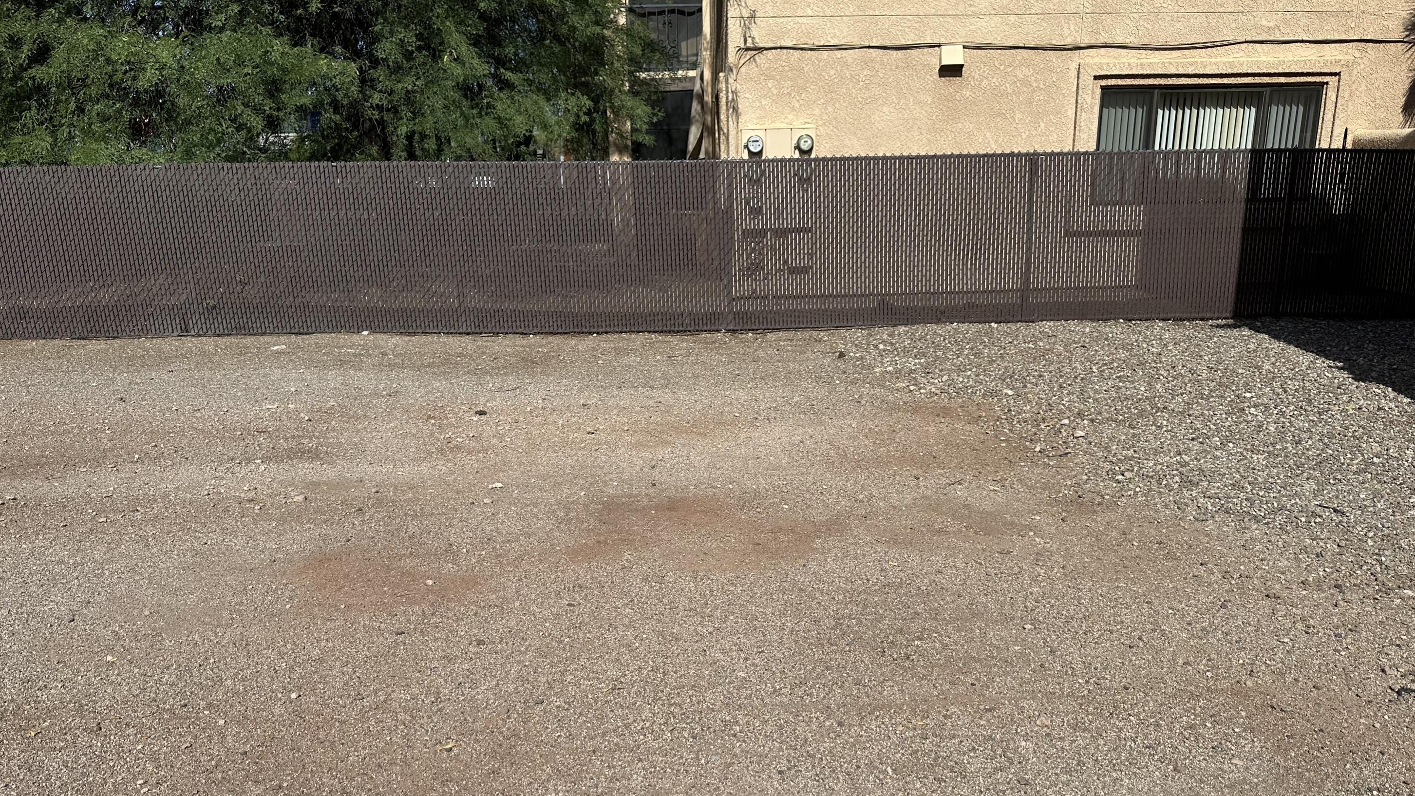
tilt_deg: -15.2
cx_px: 703
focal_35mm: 27
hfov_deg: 69.9
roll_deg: +1.1
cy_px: 473
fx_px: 1013
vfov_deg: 42.7
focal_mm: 6.86
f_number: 1.78
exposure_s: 1/8197
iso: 80
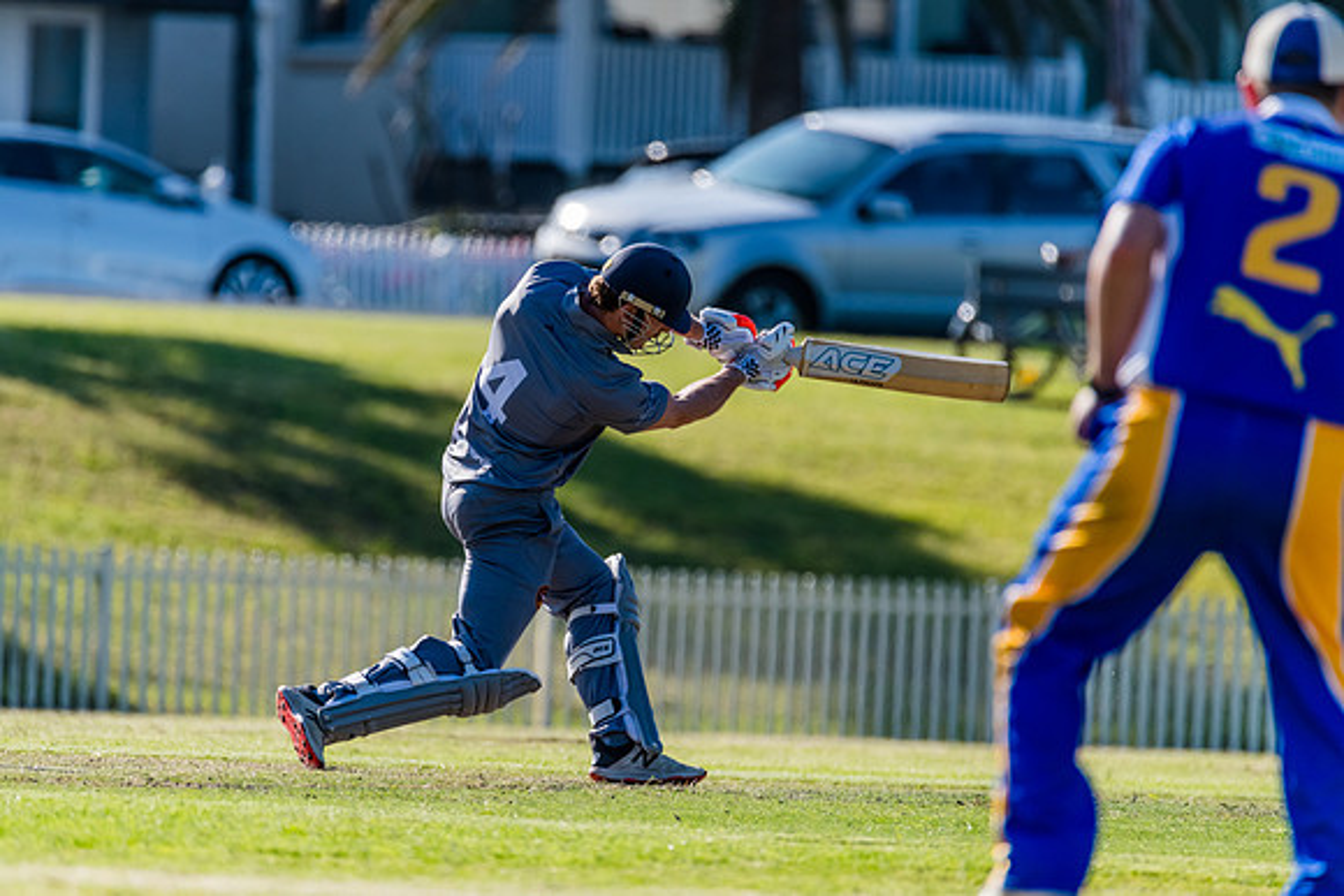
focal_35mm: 635
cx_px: 633
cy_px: 422
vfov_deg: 2.2
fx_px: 23710
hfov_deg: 3.2
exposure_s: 1/2000
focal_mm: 600
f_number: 6.3
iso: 640
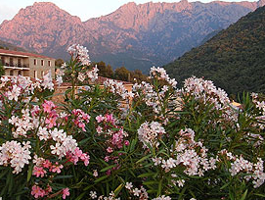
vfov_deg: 25.2
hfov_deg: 33.1
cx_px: 104
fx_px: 445
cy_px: 77
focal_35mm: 58
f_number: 2.8
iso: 50
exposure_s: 1/46.8
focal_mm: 5.8
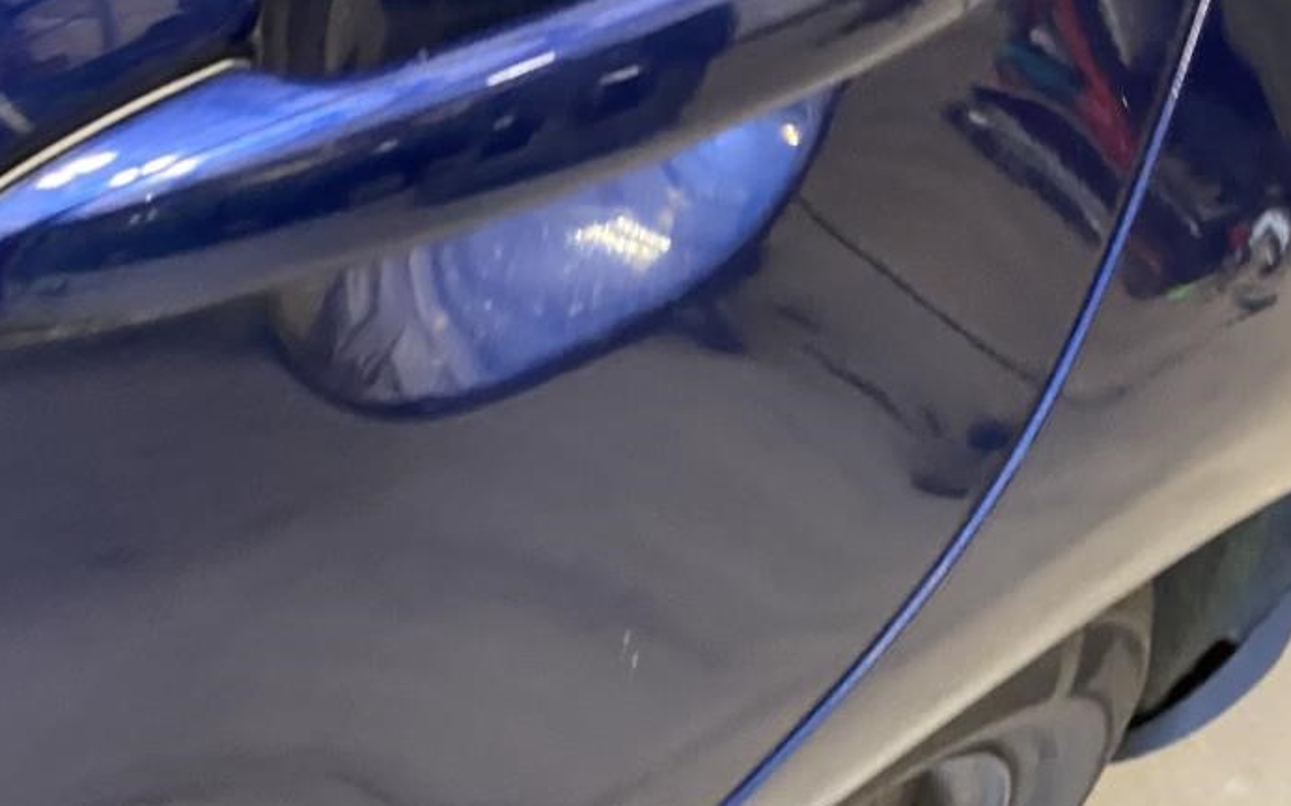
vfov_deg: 25.2
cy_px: 280
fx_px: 1794
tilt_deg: -51.4
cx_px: 563
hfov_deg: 39.5
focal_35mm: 51
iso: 400
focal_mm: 4.25
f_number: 1.8
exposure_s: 1/40
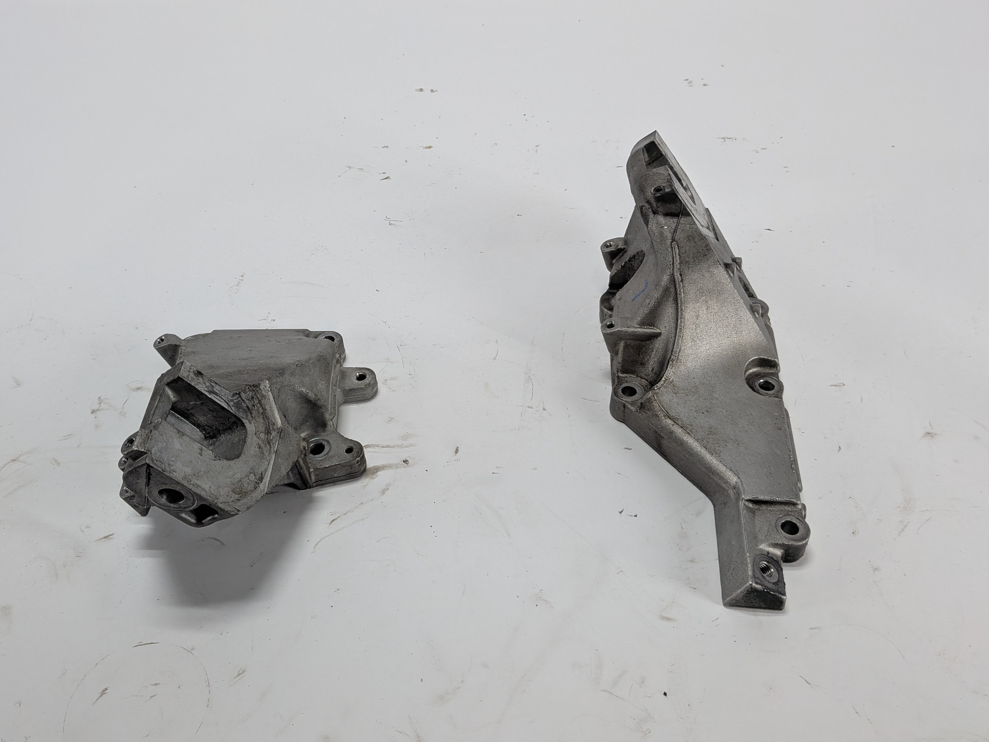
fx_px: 800
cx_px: 414
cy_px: 340
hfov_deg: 63.1
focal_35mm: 28
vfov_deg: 49.7
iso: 49
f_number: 1.7
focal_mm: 4.53
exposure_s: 1/653
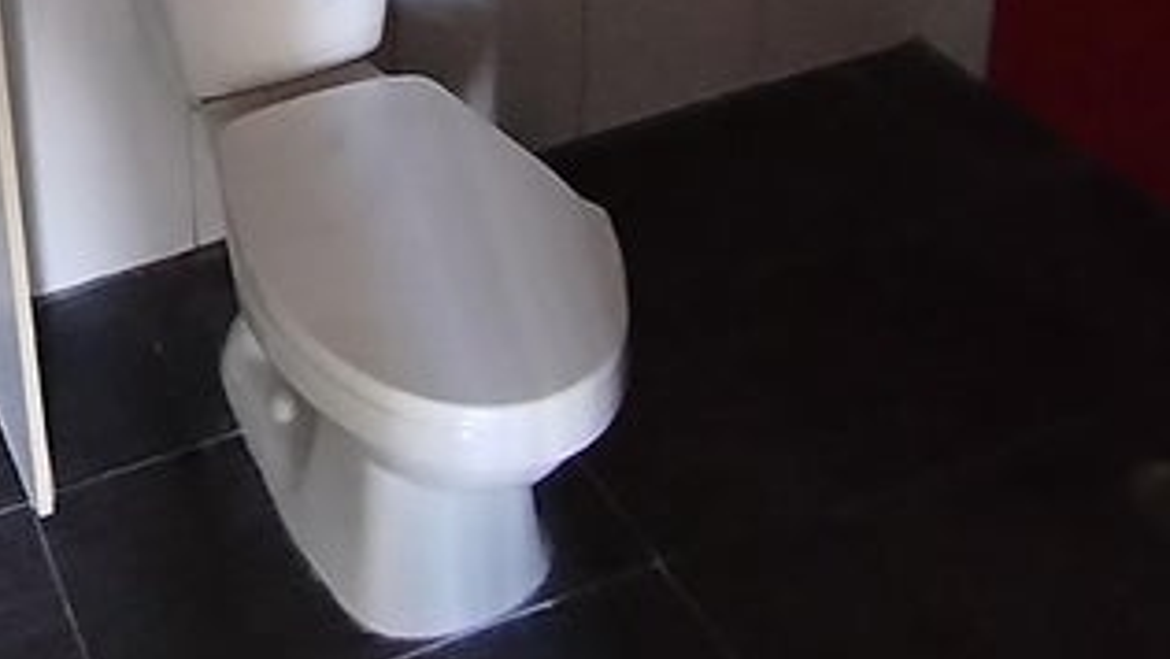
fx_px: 1552
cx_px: -31
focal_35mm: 50
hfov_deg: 36.6
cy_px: -433
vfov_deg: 19.5
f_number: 2.2
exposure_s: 1/25
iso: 438
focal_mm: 1.42
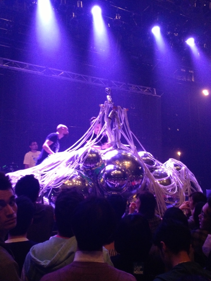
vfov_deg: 52.6
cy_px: 140
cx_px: 106
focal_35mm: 35
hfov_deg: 40.7
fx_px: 284
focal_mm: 4.28
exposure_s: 1/20
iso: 400
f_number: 2.4
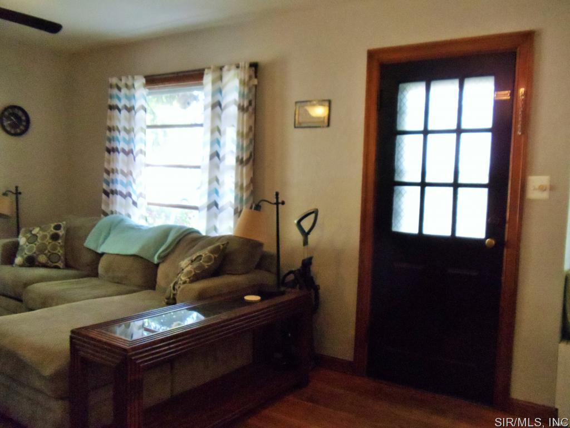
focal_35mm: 44
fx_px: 725
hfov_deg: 42.9
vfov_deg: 32.9
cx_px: 285
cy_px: 214
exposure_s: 1/100
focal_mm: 6
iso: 800
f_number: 3.5
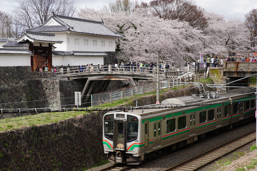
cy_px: 86
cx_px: 128
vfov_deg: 20.3
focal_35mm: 67
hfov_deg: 30.1
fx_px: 478
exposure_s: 1/250
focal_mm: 67
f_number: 7.1
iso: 100
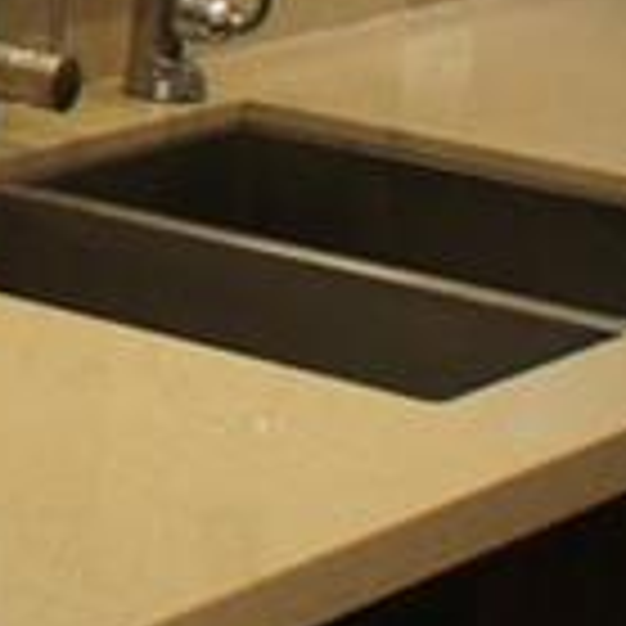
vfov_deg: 7.2
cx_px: -1576
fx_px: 4788
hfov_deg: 6.5
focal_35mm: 234
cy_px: -558
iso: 640
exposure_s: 1/160
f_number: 4
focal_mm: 16
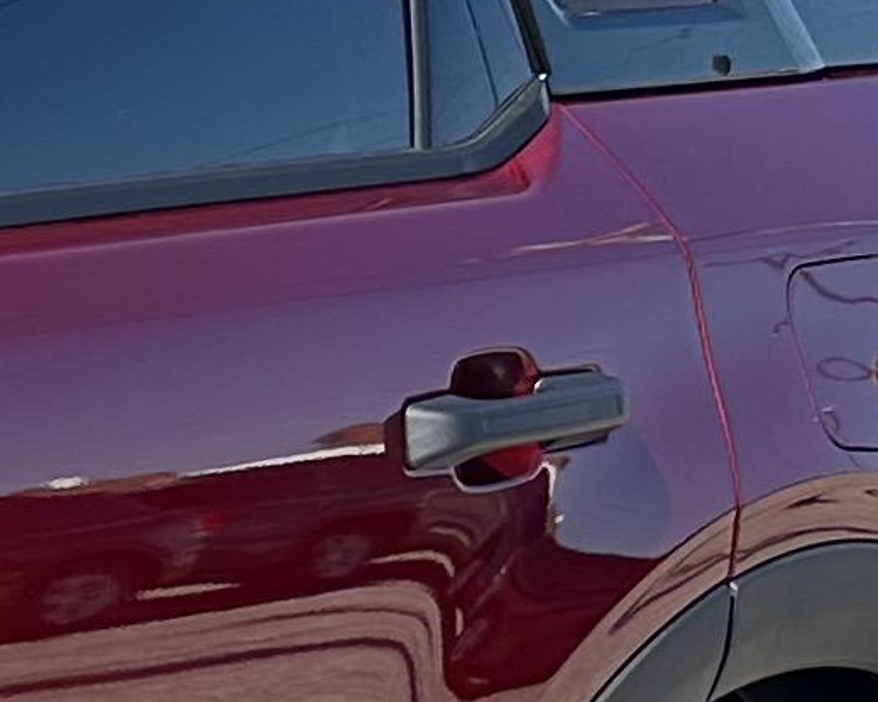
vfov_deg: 8.4
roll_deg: -1.9
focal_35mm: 182
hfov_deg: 8.3
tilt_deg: -13.2
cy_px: 915
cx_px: -2101
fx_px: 4728
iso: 80
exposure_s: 1/2353
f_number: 1.78
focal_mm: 6.86
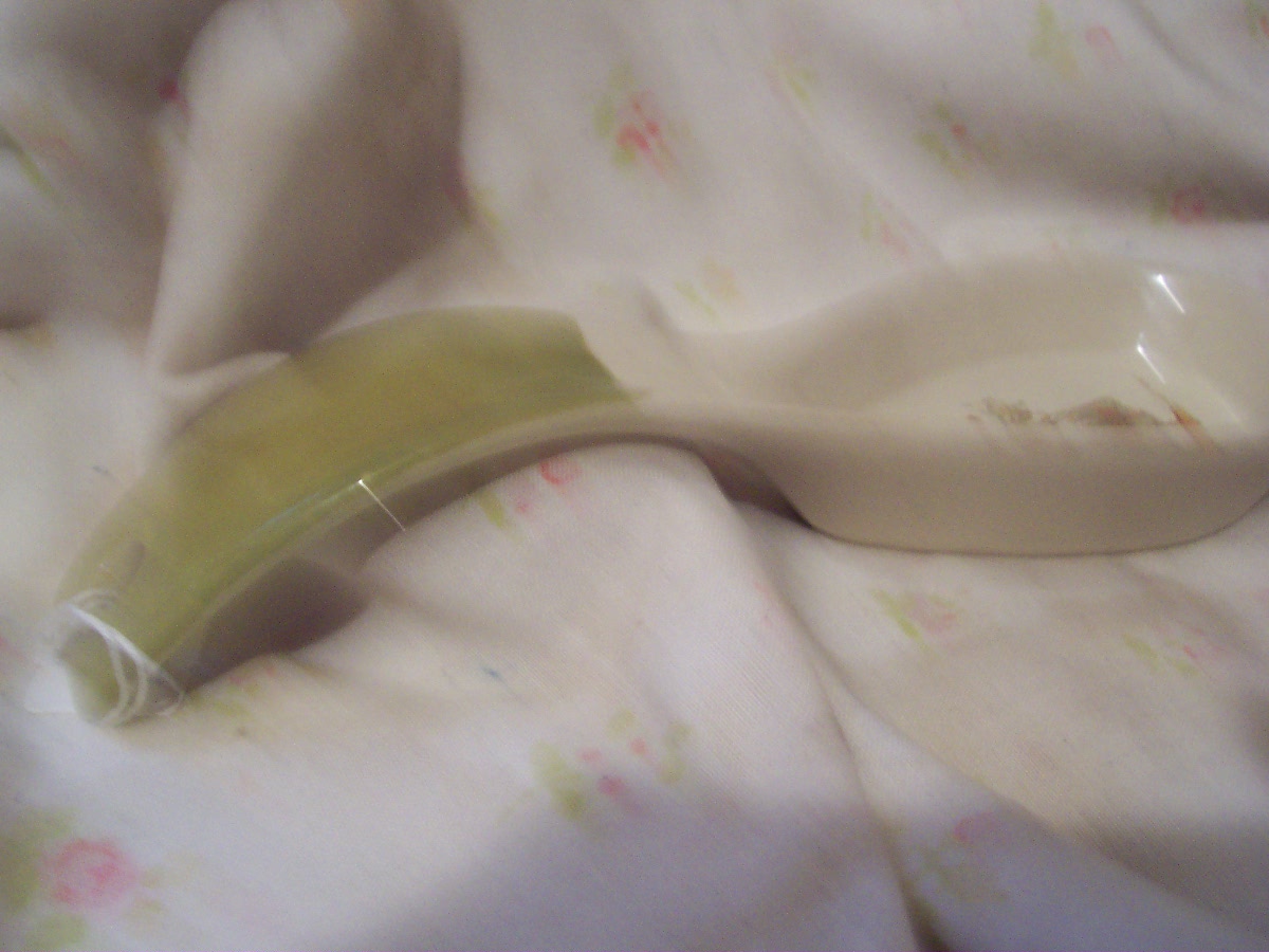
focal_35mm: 37
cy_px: 476
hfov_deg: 50.1
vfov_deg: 38.7
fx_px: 1356
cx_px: 634
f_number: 2.8
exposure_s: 1/8
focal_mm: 5.6
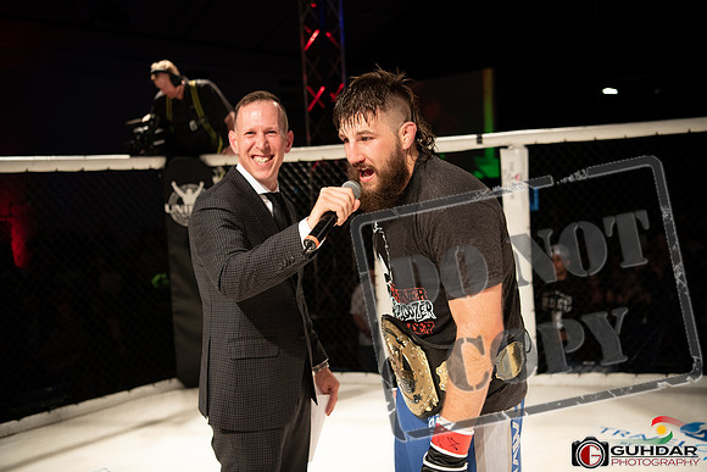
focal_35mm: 38
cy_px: 236
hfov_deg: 50.7
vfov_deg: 35.1
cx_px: 354
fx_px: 746
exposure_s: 1/1000
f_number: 2.8
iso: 1100
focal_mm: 38
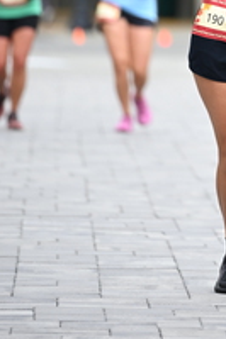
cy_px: -66
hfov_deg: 2.5
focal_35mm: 550
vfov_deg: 3.7
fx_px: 5188
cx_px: 305
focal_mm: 200
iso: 640
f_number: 2.8
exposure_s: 1/1600
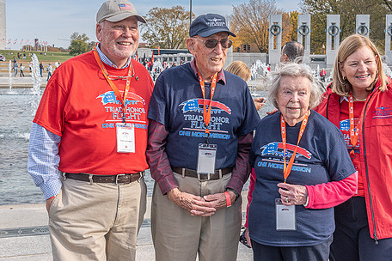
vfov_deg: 24.1
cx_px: 215
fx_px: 610
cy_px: 104
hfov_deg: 35.6
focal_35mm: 56
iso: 500
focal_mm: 44
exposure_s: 1/400
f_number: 10
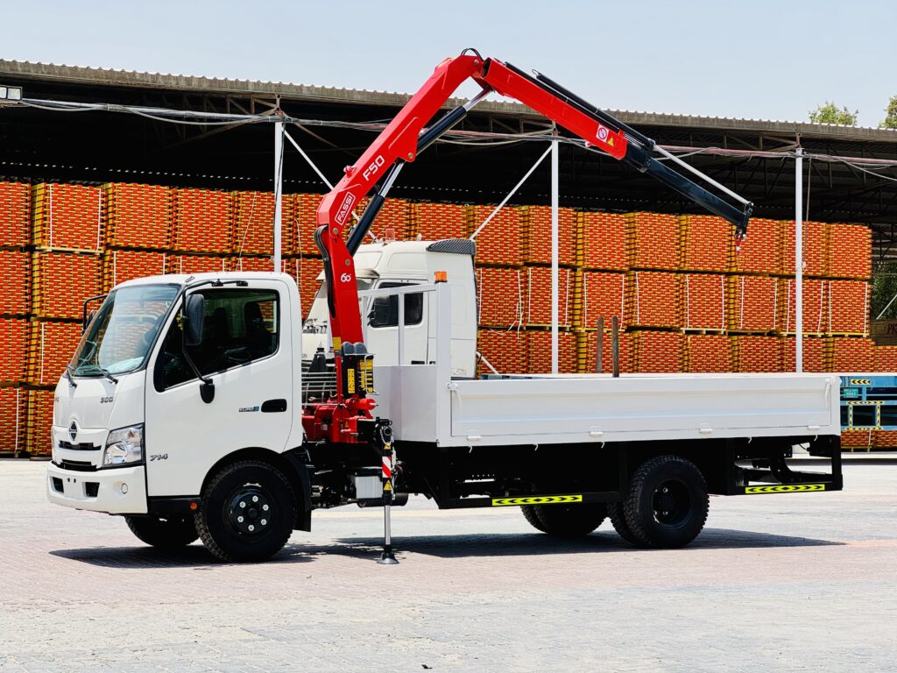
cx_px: 448
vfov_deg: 19.1
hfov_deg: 25.3
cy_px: 336
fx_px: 1995
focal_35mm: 77
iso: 25
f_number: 2.8
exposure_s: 1/747
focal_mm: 9
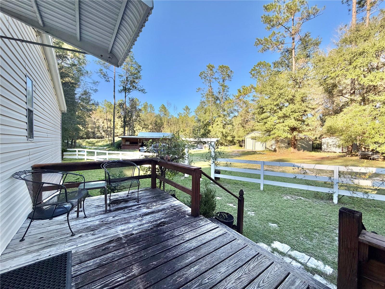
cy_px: 144
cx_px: 192
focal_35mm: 14
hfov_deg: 102.1
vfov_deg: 85.7
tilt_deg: -2.8
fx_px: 156
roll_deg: -1.0
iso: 64
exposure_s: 1/498
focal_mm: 2.22
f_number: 2.2
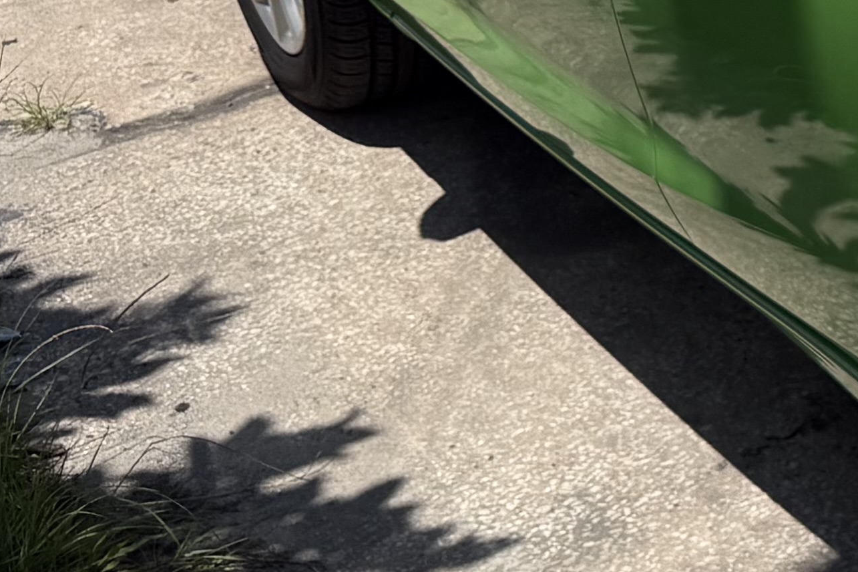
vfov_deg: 12.0
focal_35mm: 111
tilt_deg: -19.0
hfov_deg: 15.2
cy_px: -130
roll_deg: +2.7
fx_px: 2645
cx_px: 1664
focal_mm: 6.76
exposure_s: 1/7353
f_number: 1.78
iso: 80
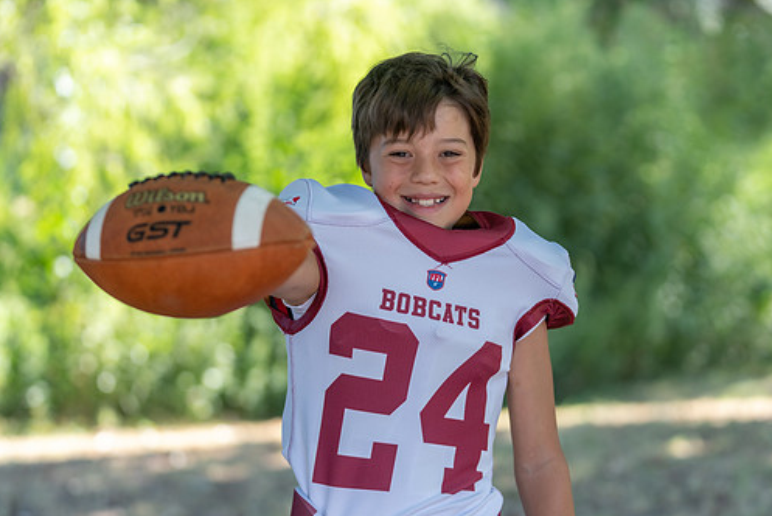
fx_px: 2274
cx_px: 416
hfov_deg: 19.3
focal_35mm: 106
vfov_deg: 12.9
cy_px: 276
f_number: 2.8
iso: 160
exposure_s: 1/320
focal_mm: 83
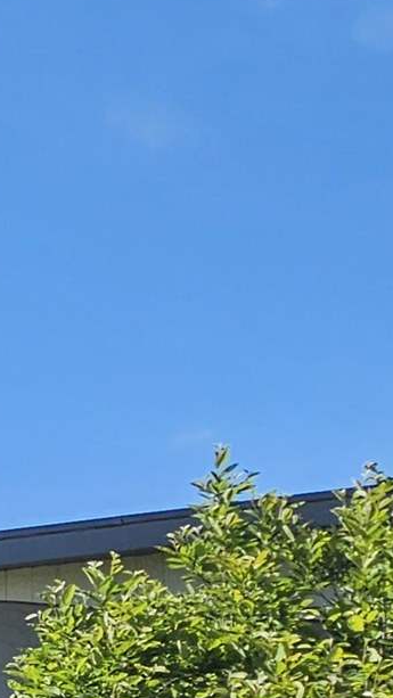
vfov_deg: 28.5
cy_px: 639
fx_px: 1315
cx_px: -964
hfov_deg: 9.7
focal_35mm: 71
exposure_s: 1/2027
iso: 50
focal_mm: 2.2
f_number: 2.2
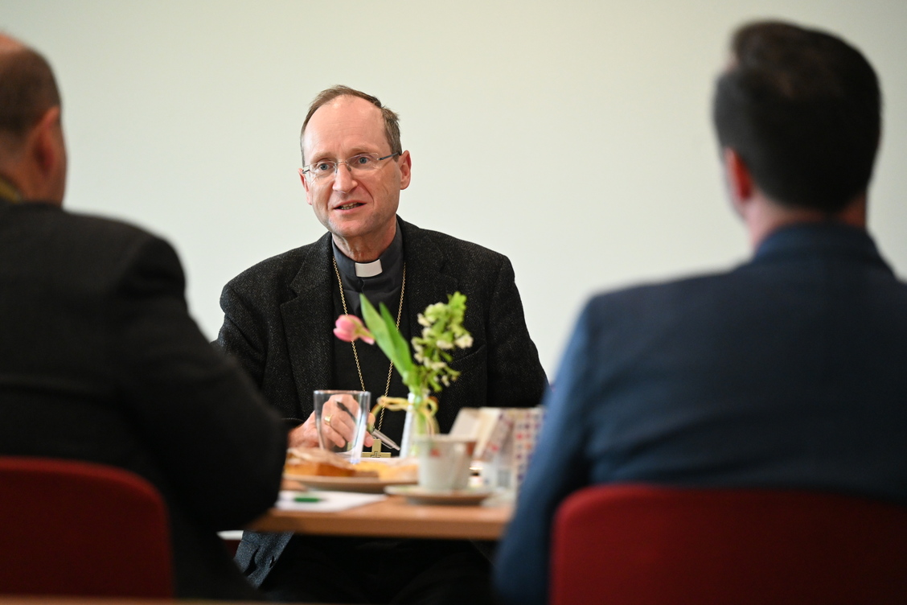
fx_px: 4031
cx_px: 454
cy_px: 302
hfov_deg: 12.8
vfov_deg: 8.6
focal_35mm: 160
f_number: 2.8
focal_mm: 160
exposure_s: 1/200
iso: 3200
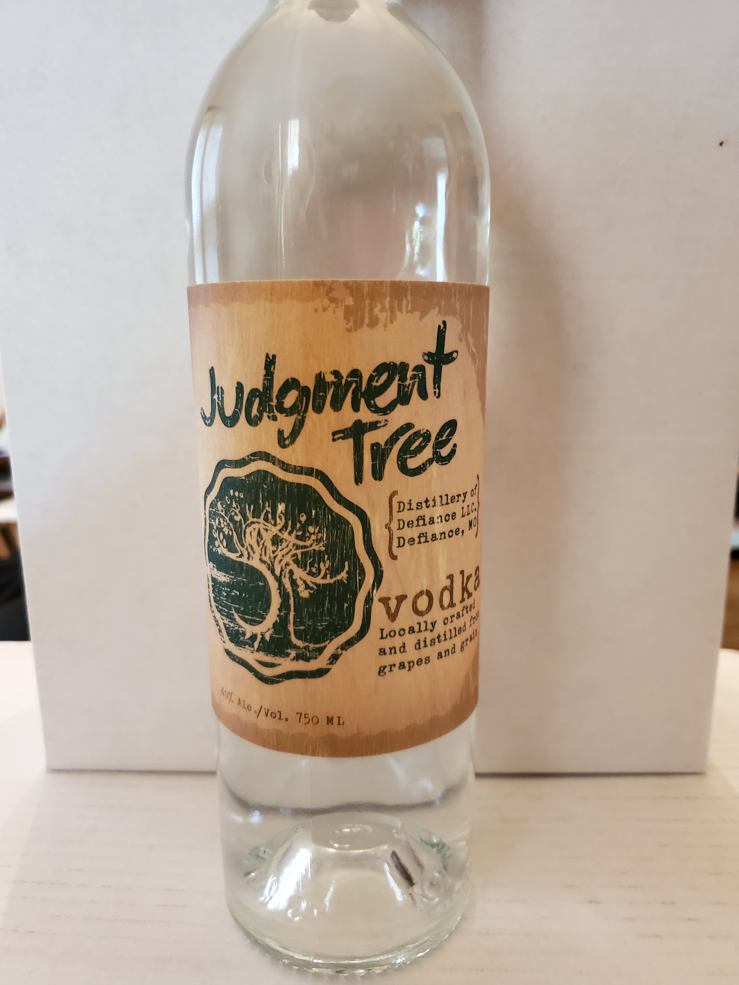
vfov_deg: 67.3
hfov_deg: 53.1
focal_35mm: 26
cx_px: 370
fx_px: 740
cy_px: 492
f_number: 1.5
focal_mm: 4.3
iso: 400
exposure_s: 1/40
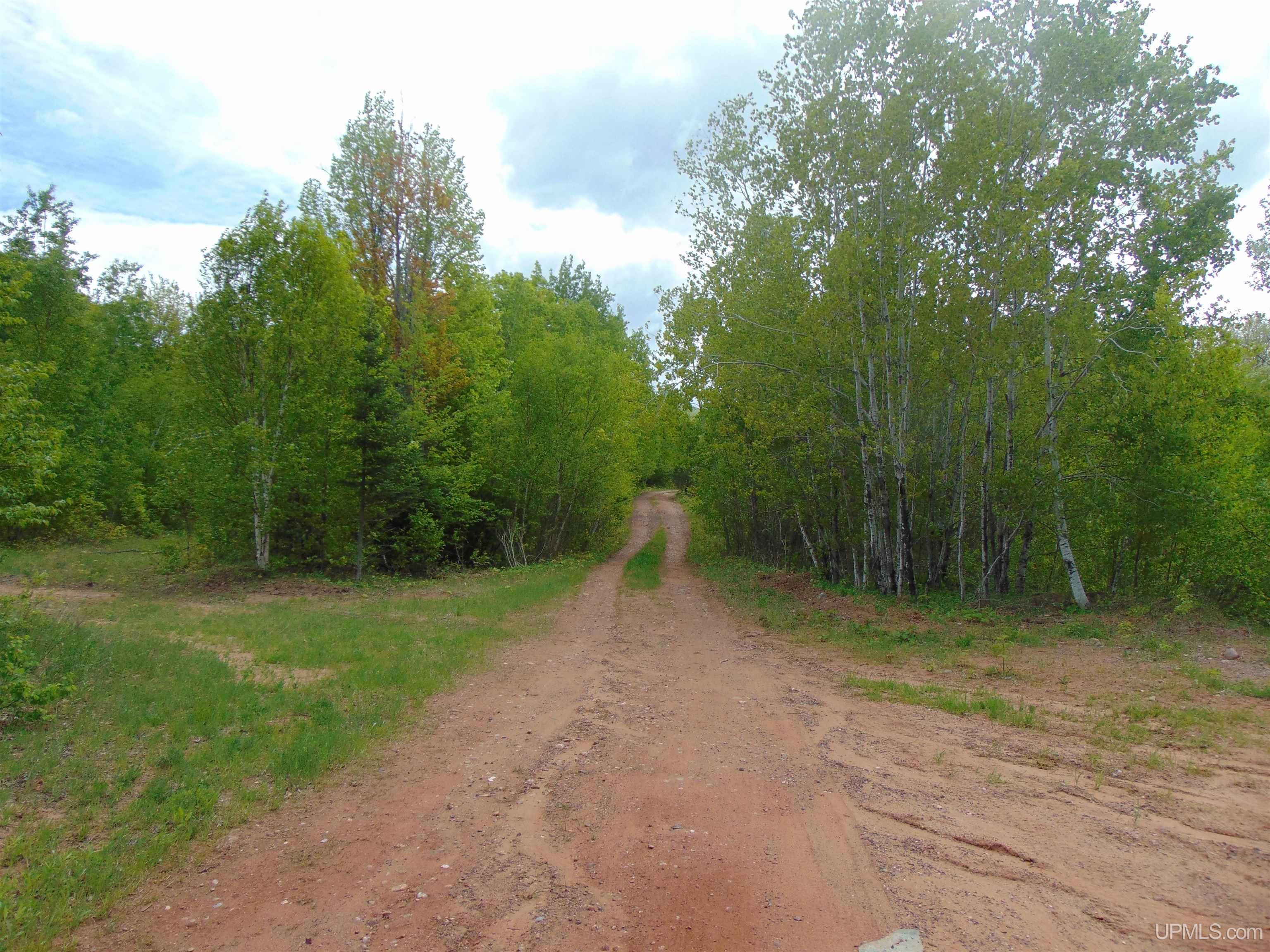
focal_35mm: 25
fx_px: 917
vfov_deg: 54.9
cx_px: 635
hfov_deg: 69.4
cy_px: 476
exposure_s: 1/1000
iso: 80
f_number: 3
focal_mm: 4.5
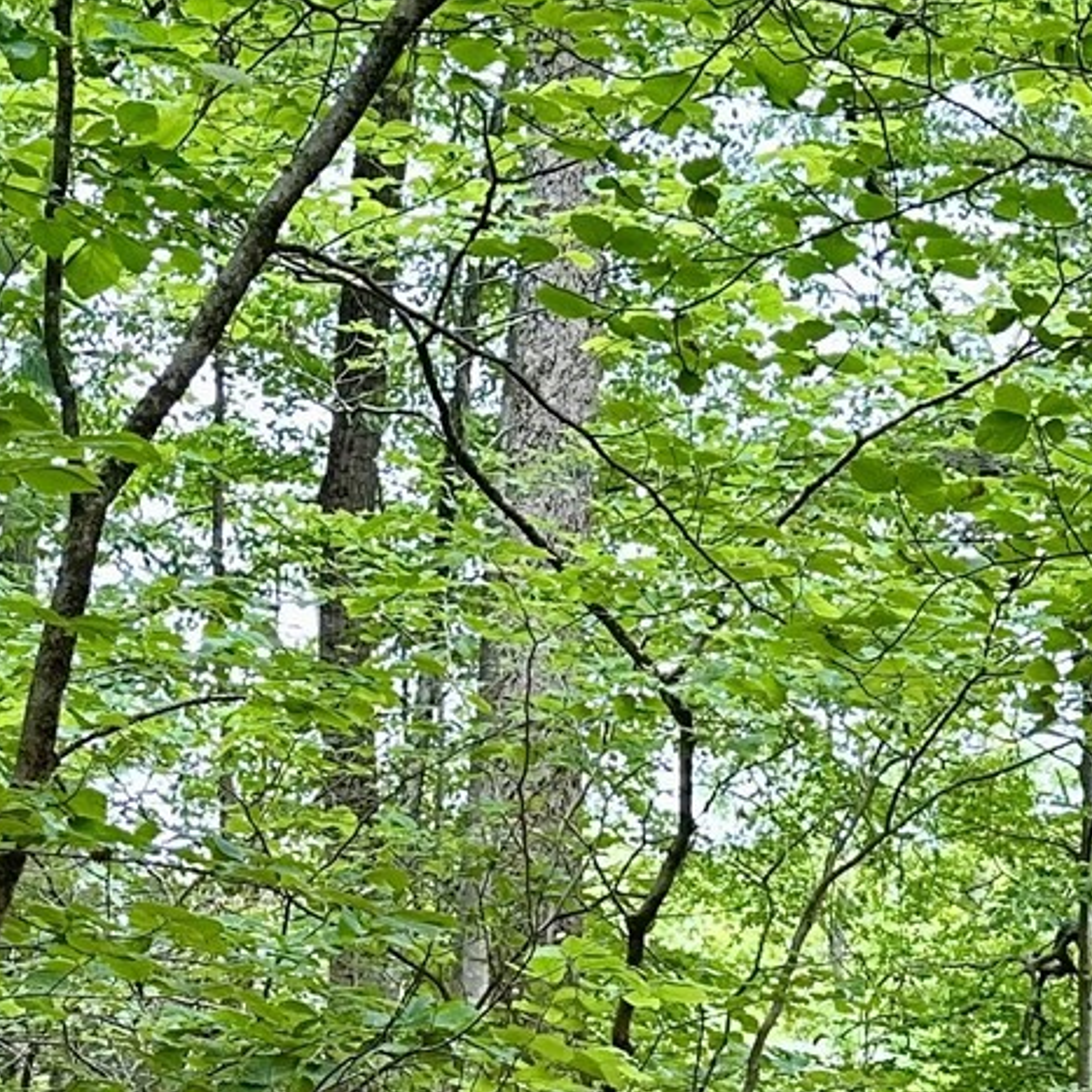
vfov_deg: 18.2
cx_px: 152
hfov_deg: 18.4
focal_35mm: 93
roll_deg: +2.5
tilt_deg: +1.6
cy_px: 1094
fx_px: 3319
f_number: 1.78
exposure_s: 1/121
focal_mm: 6.86
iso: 125
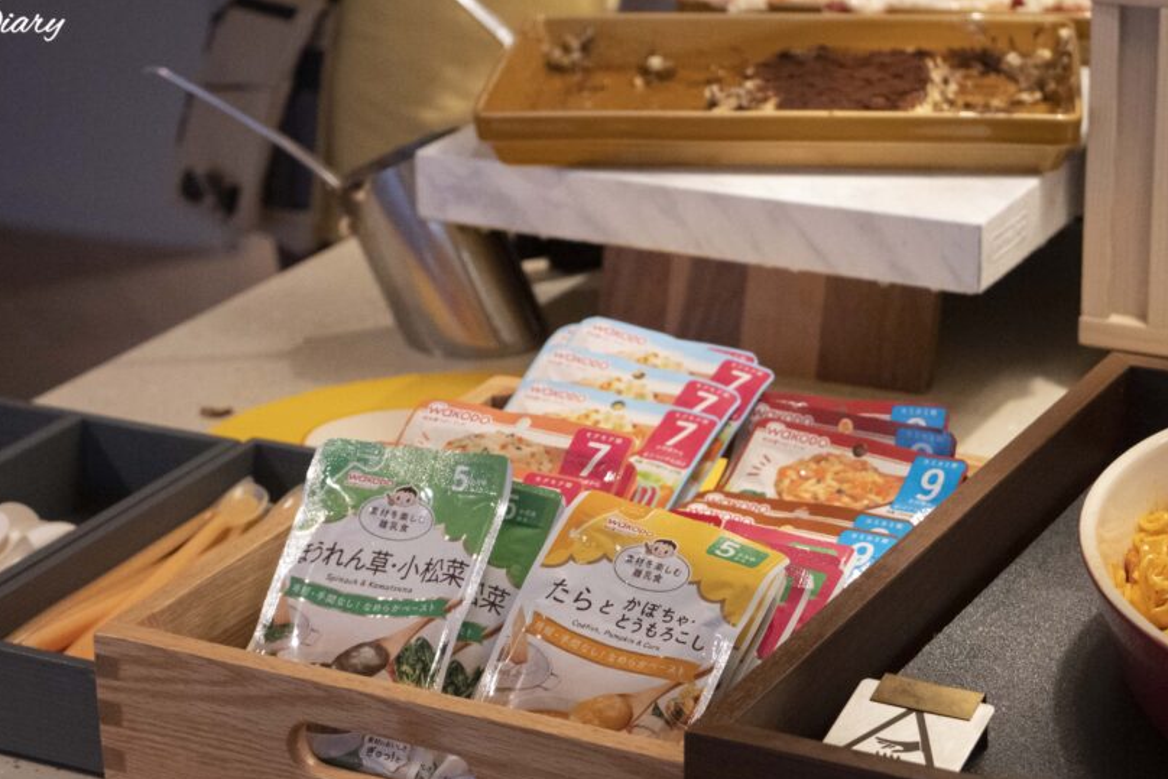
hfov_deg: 26.6
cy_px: 469
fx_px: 2466
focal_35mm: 76
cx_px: 568
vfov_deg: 17.9
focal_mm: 60
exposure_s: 1/160
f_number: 5.6
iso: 12800
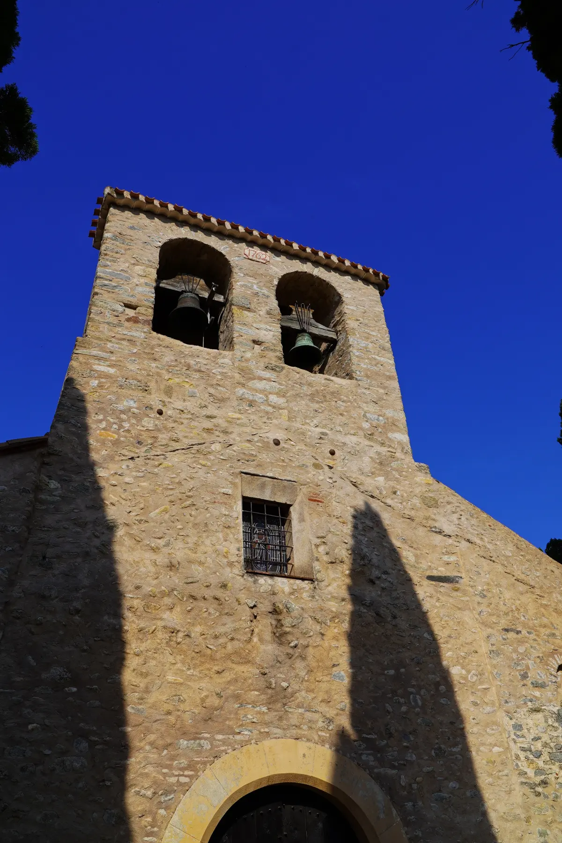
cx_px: 281
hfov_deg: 47.9
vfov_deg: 67.4
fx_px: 632
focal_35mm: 27
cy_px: 422
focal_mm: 18
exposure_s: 1/250
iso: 100
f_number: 10
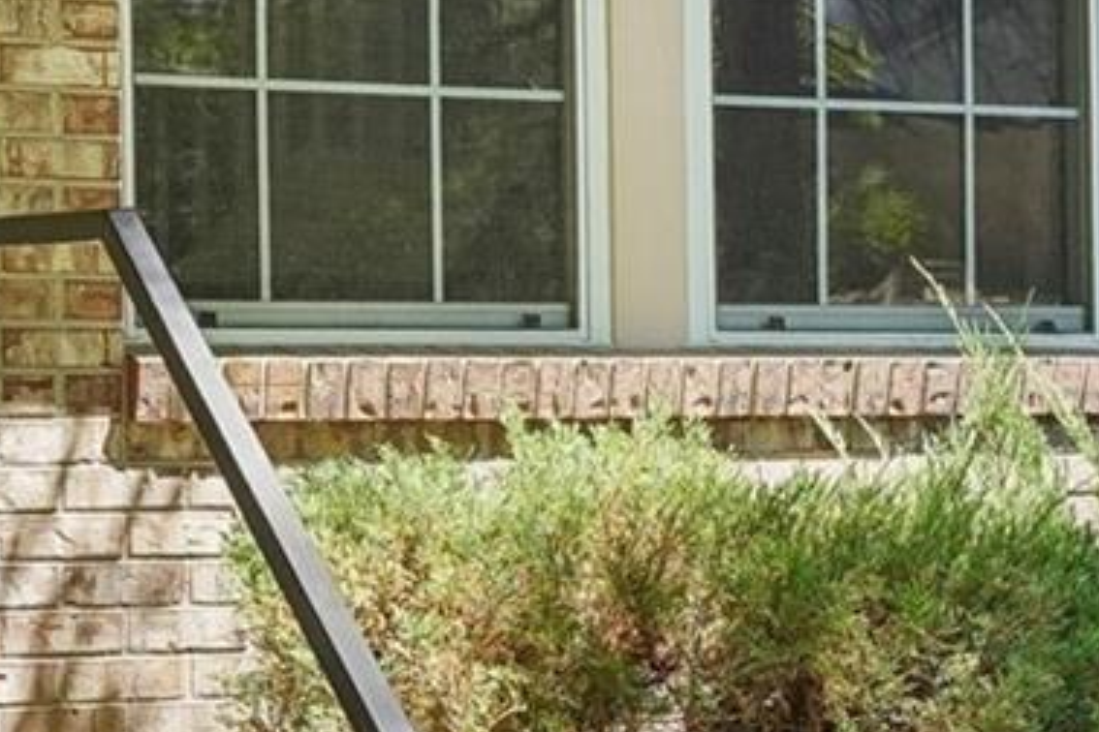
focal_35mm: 96
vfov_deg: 14.2
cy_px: 456
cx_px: 52
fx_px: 2929
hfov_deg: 20.7
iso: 100
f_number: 8
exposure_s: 1/40
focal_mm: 22.7
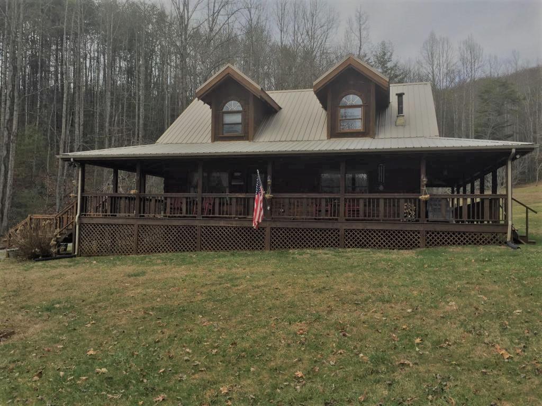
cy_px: 203
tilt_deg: +3.4
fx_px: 454
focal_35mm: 29
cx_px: 271
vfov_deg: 48.2
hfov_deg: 61.7
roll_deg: -2.0
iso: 32
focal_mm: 4.15
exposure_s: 1/638
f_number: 2.2
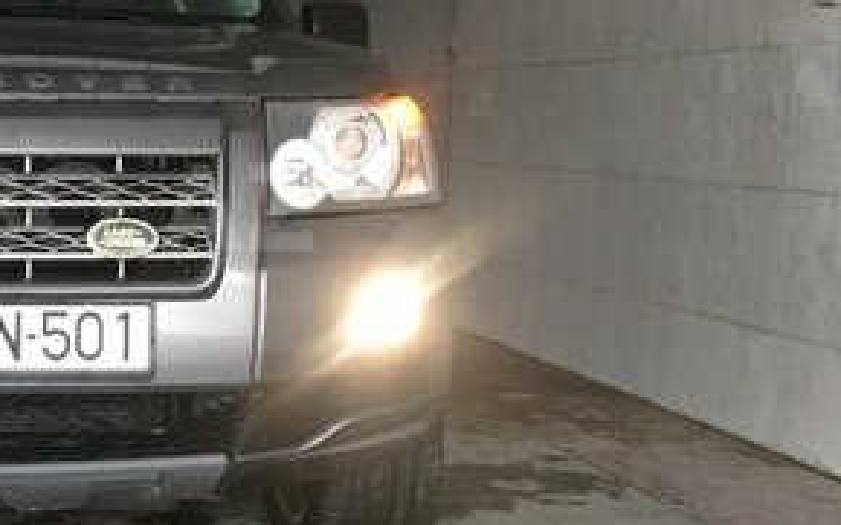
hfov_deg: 27.8
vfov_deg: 18.6
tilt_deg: -3.1
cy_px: 207
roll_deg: -1.5
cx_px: 17
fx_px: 1604
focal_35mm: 70
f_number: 2.2
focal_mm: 4.15
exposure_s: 1/33
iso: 160
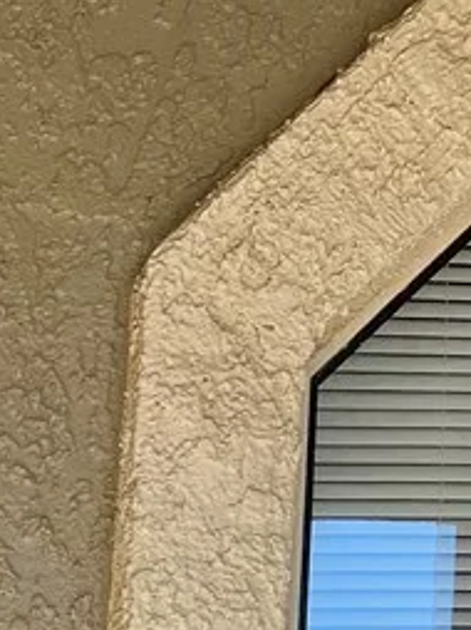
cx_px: -441
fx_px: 1908
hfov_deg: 12.5
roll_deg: -0.6
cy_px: 1220
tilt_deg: -3.7
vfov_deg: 15.4
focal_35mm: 105
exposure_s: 1/756
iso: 50
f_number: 1.6
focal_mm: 5.1
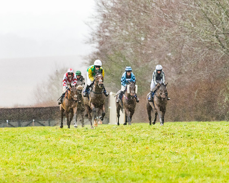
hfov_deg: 4.7
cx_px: 105
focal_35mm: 413
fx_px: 2800
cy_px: 96
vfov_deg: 3.7
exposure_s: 1/1250
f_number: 2.8
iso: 1600
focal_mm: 200
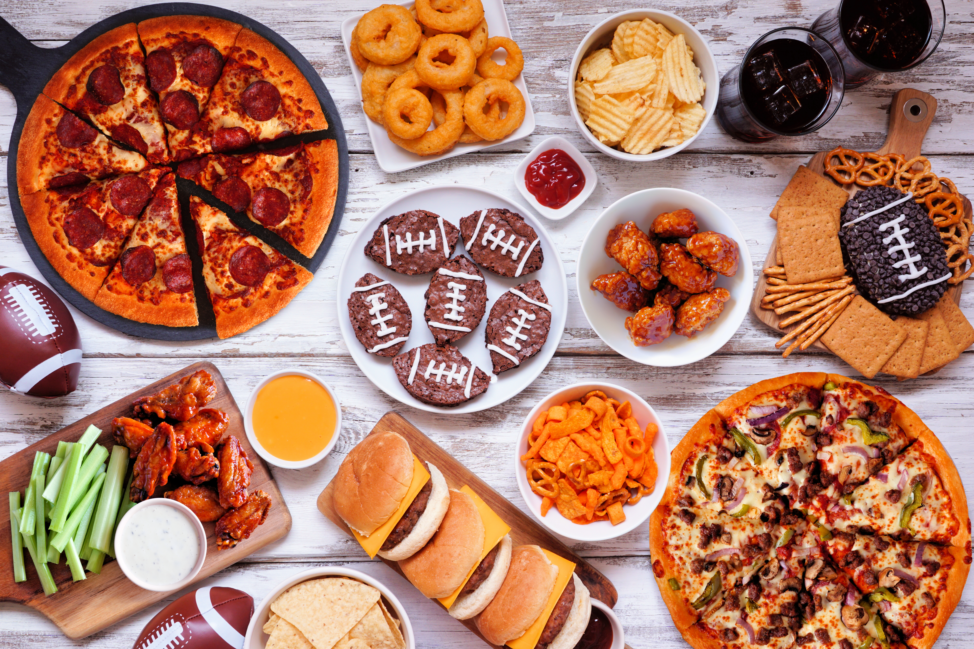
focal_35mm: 36
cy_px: 324
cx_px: 487
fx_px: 974
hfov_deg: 53.1
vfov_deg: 36.9
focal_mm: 24
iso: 100
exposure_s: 2
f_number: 14
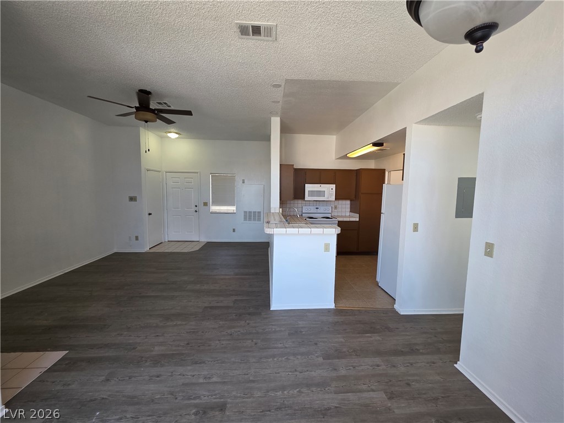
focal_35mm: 13
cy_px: 212
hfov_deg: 106.2
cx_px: 282
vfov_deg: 89.9
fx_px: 212
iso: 100
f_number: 1.9
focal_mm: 2.2
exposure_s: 1/120
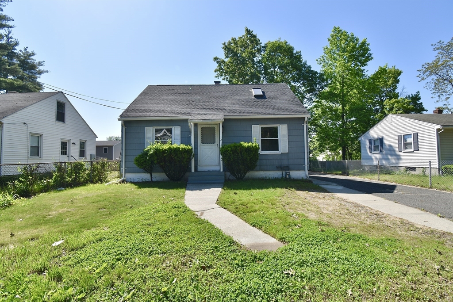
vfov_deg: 77.3
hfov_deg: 100.4
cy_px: 151
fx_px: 189
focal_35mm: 15
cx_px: 226
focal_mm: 10
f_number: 8
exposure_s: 1/250
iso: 110
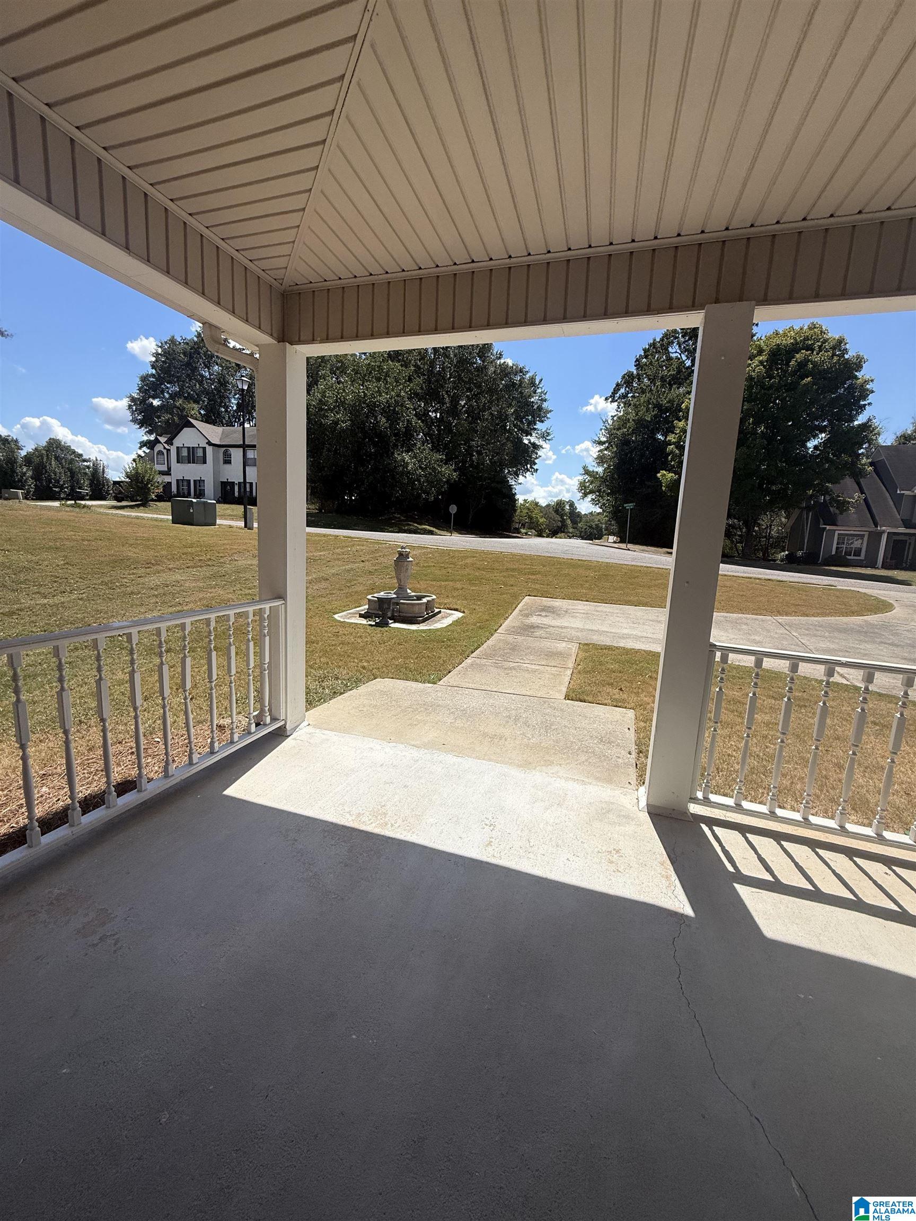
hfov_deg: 85.7
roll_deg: -2.6
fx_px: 494
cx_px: 458
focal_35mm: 14
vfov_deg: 102.1
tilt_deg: -8.2
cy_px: 610
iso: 50
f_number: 2.2
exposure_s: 1/3460
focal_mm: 2.22
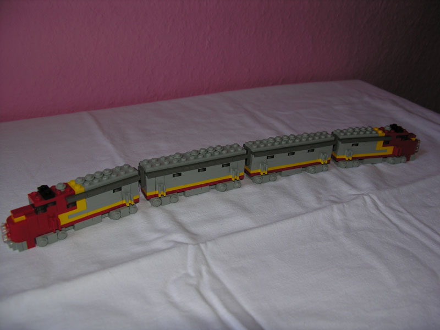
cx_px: 220
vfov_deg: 40.7
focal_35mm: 35
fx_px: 445
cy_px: 165
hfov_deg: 52.6
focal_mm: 8.9
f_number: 2.8
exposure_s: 1/60.1
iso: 50
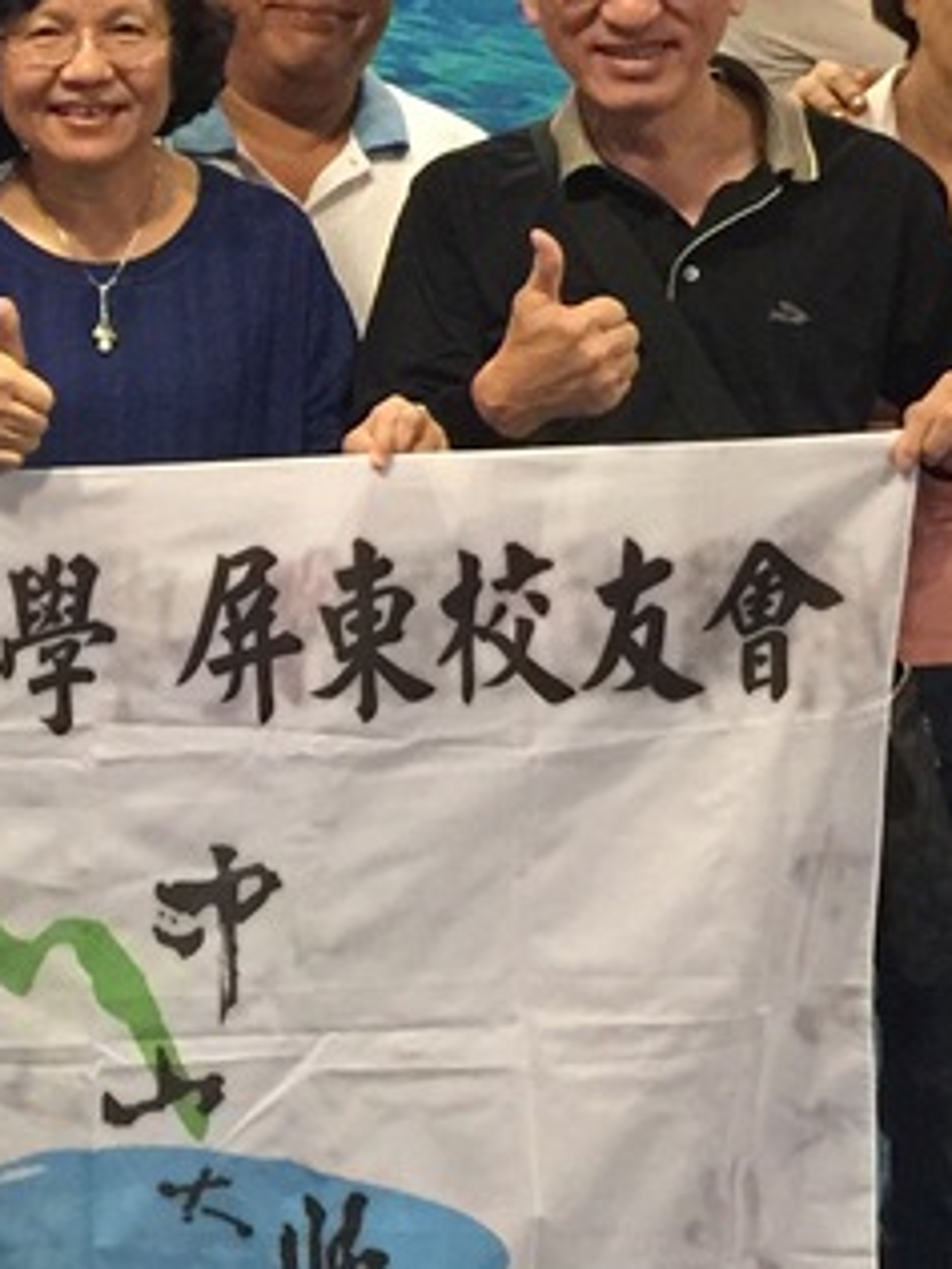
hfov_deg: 12.9
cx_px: -394
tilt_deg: -9.8
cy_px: 329
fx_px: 4034
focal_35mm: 110
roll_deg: -2.3
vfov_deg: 17.8
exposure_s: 1/15
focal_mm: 4.15
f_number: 2.2
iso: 125
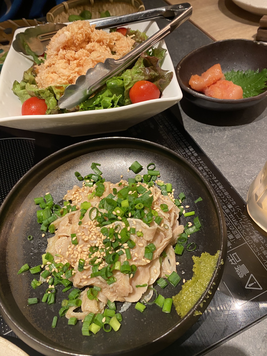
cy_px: 178
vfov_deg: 67.3
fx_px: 267
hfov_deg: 53.1
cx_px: 134
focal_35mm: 26
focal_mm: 4.25
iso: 125
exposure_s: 1/60
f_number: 1.8
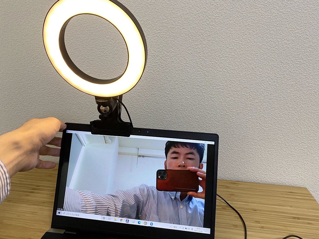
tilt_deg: -17.3
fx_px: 240
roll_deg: -1.1
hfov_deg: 67.3
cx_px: 160
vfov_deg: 53.1
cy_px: 120
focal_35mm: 26
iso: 125
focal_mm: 4.25
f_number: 1.8
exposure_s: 1/50
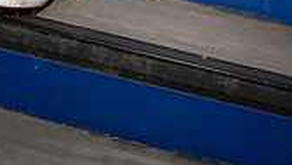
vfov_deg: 12.0
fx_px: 651
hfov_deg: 25.0
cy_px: -217
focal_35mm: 84
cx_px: 212
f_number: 11
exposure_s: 1/250
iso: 125
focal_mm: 30
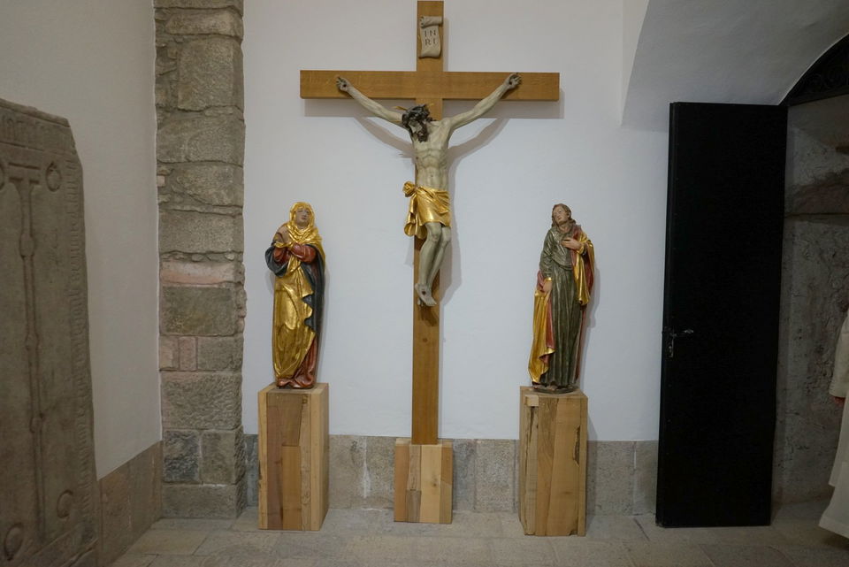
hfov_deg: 65.4
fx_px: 661
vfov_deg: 46.4
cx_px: 424
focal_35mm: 28
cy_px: 284
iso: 1600
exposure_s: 1/160
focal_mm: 28
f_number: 4
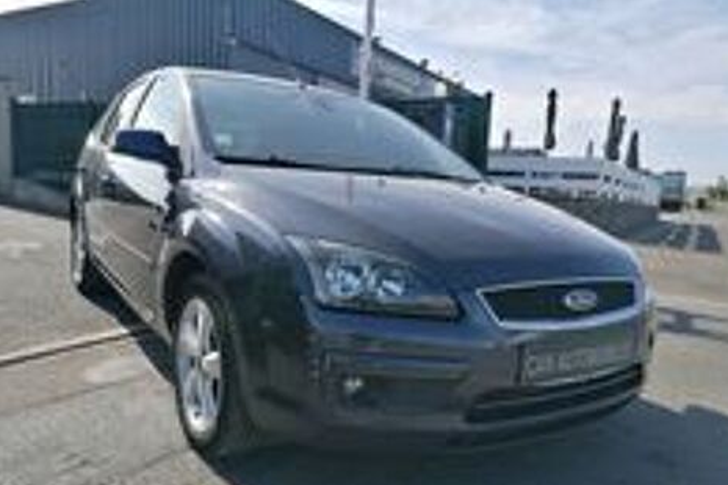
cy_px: 277
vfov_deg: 44.8
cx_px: 371
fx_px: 586
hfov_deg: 63.7
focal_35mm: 29
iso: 50
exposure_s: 1/1486
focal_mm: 4.75
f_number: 1.8
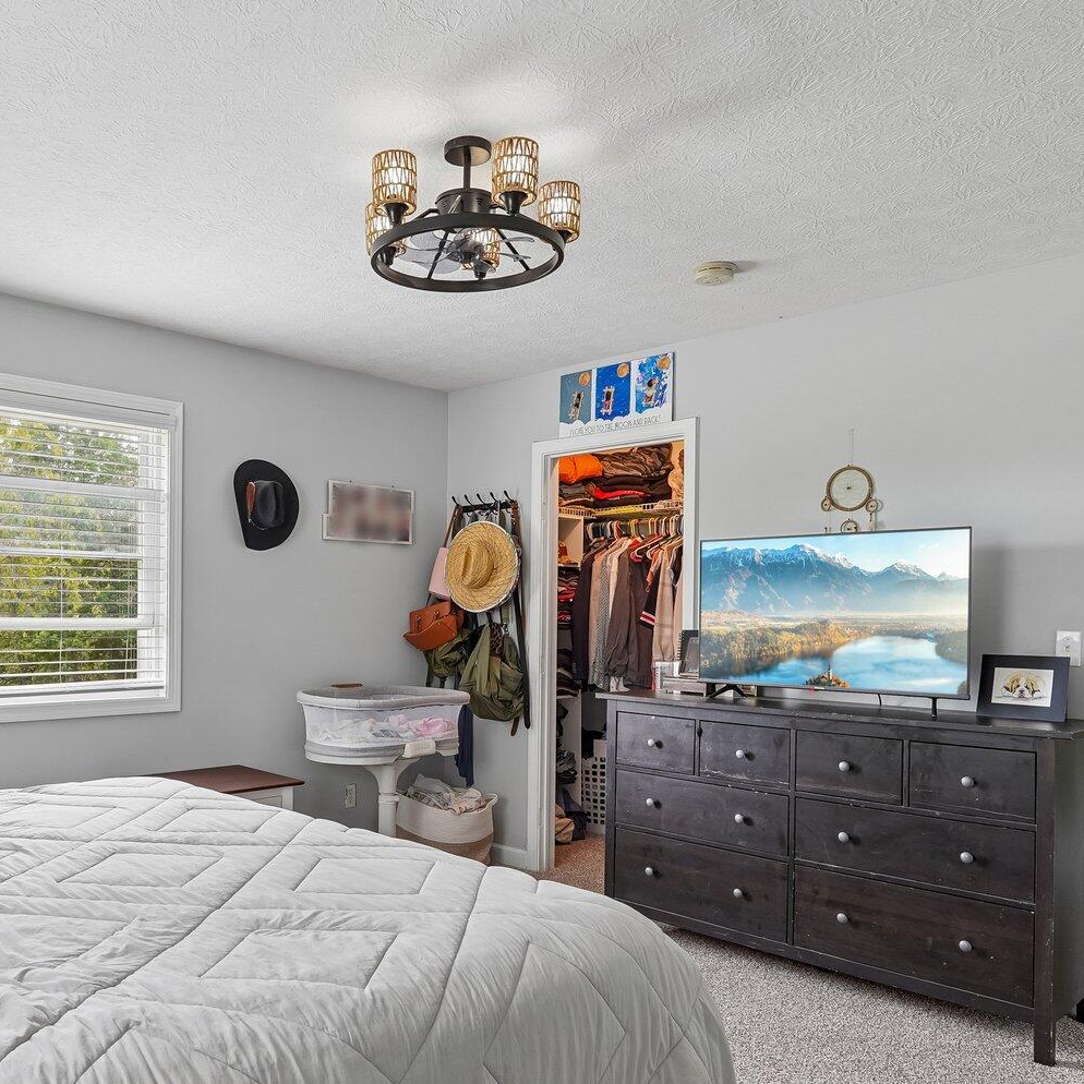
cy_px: 620
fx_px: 992
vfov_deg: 57.1
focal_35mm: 28
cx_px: 382
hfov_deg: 56.3
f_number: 8
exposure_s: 1/20
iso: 400
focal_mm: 16
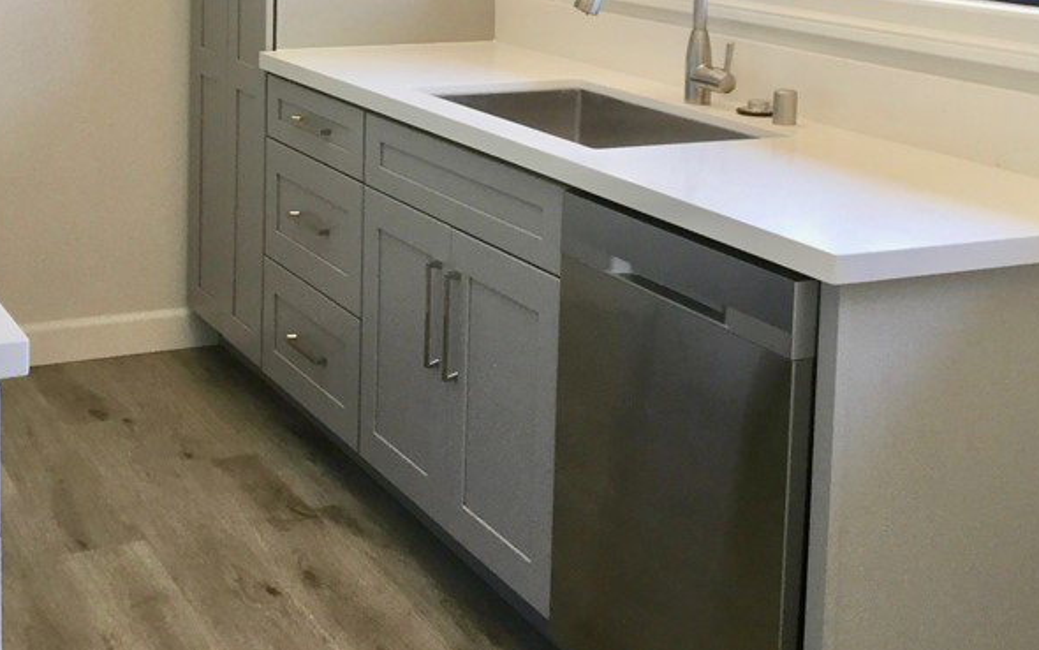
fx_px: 1614
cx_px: 484
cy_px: 70
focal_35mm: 57
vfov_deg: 22.2
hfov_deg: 35.7
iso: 50
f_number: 2.4
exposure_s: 1/30
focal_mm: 3.3
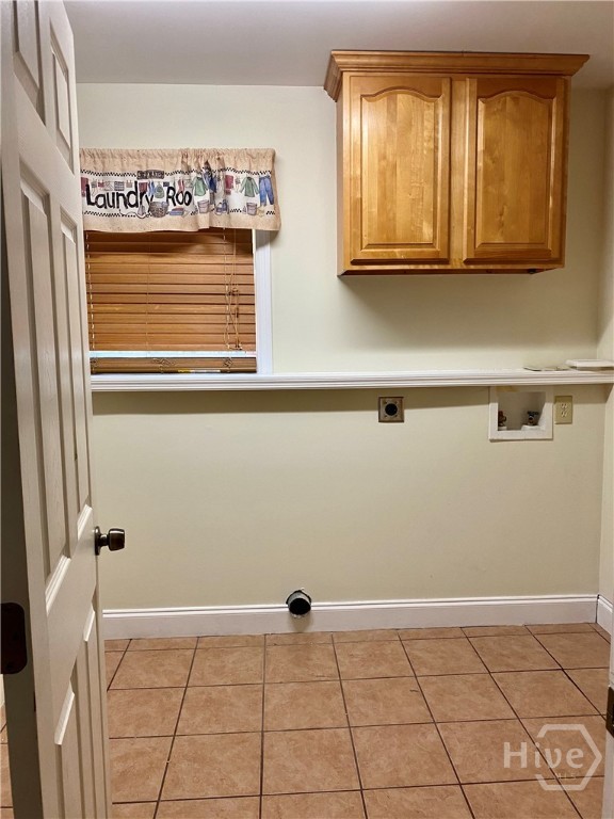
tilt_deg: -5.3
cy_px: 410
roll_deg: +0.4
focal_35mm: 26
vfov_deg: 67.3
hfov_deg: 53.1
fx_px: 615
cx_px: 307
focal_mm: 4.25
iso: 125
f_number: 1.8
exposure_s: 1/60
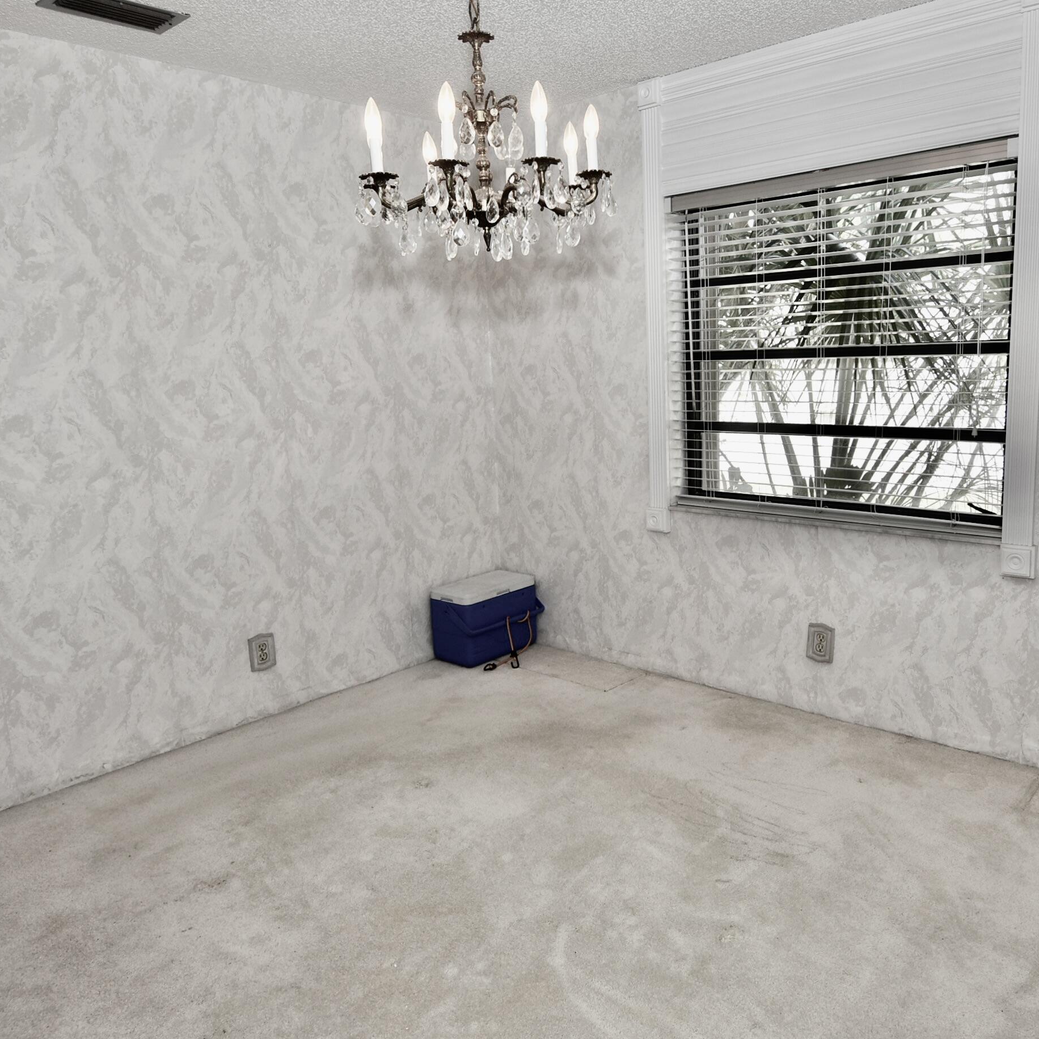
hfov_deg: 62.6
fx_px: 849
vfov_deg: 62.9
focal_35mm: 25
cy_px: 512
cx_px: 598
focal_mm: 12
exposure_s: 1/80
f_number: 4.5
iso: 100
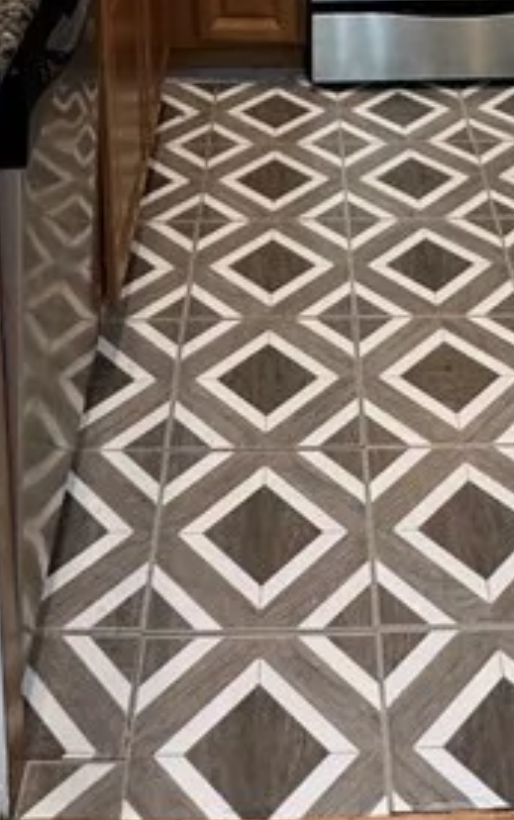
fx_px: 1230
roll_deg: +1.0
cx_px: 312
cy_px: -303
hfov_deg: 23.6
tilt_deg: -9.0
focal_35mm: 55
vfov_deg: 28.6
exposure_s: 1/60
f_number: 2.2
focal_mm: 2.22
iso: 320
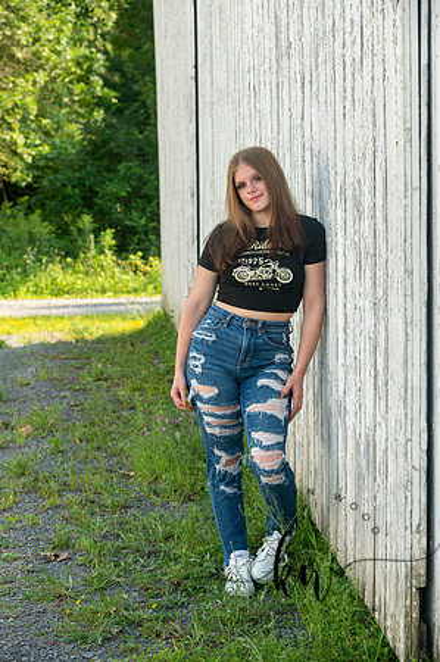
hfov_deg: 13.7
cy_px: 331
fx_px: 1837
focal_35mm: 100
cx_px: 220
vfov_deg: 20.4
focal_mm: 100
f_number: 7.1
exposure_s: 1/250
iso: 400
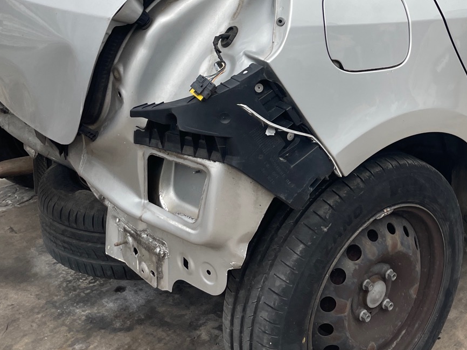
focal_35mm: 54
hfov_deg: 34.2
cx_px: 391
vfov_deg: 26.4
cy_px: 60
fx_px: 728
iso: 32
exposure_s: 1/469
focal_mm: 4.2
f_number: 1.6
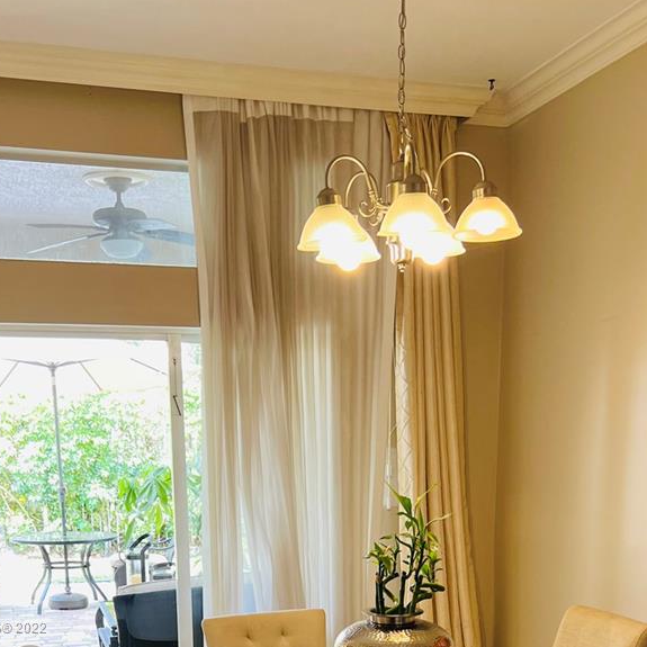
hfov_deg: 35.3
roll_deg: +0.7
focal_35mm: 48
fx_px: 1015
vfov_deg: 32.8
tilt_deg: -11.7
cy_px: 628
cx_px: 345
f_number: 1.5
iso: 100
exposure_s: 1/120
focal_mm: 5.7
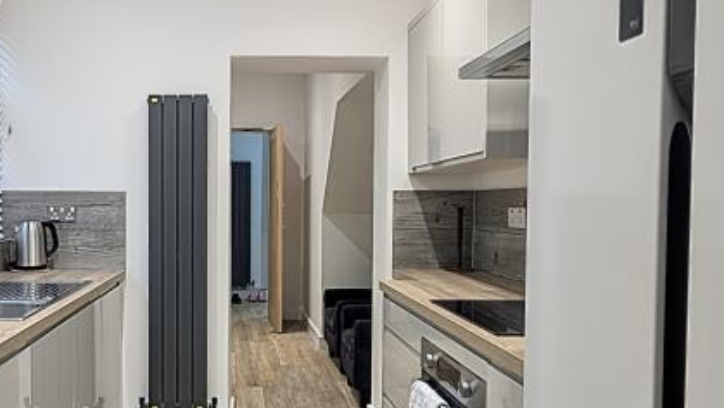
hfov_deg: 59.6
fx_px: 615
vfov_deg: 36.7
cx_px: 240
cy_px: 219
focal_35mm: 32
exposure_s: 1/23.8
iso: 52
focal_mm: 2.02
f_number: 1.7
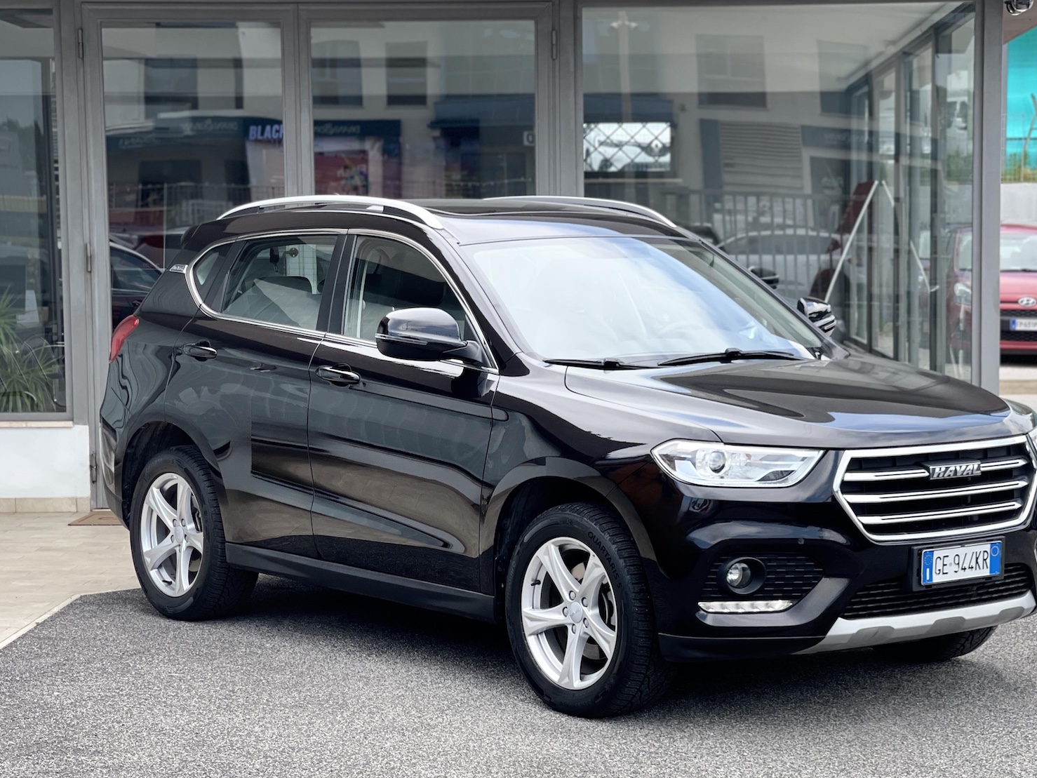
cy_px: 469
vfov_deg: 18.2
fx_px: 2427
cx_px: 588
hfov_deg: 24.1
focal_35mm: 81
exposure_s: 1/237
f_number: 2.2
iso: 25
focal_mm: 7.5
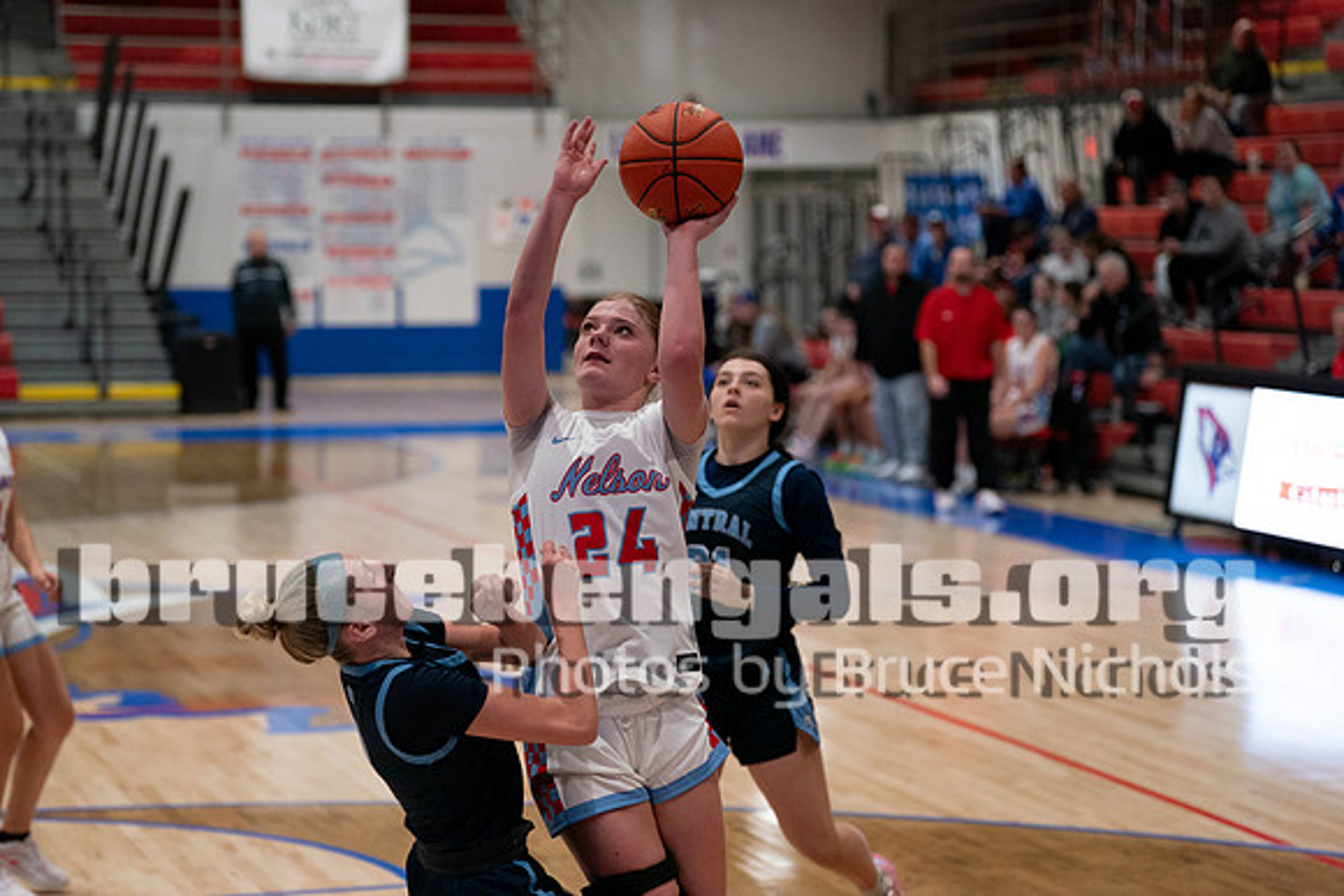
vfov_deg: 14.3
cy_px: 448
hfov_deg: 21.2
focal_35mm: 96
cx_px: 672
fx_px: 3585
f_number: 2.8
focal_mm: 96
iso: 3200
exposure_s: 1/1000
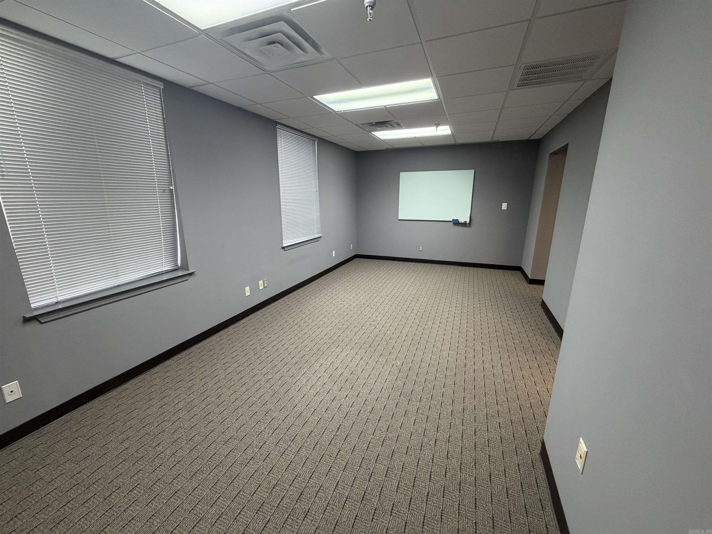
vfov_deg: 85.7
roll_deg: +0.2
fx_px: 288
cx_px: 356
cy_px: 267
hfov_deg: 102.1
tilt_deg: -14.7
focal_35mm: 14
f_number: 2.2
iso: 200
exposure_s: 1/60
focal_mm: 2.22
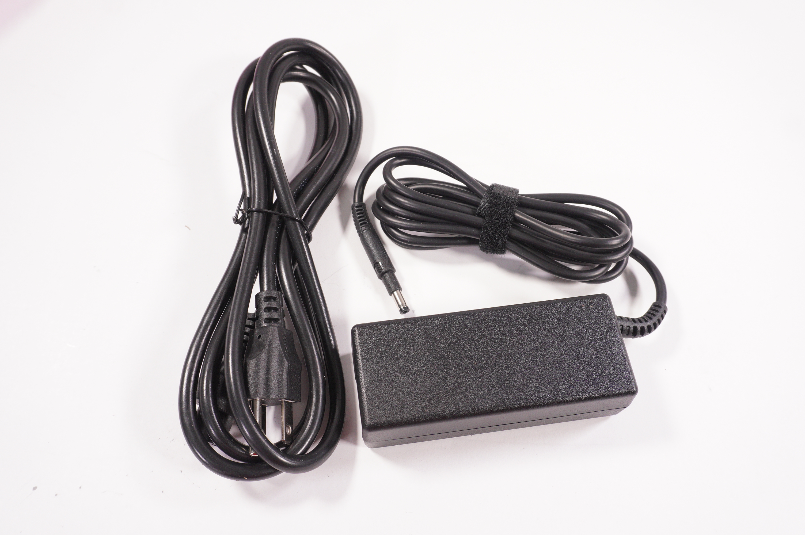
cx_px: 402
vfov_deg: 43.5
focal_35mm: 30
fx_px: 670
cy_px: 268
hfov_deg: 62.0
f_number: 5.6
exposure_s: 1/200
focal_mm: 20
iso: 800
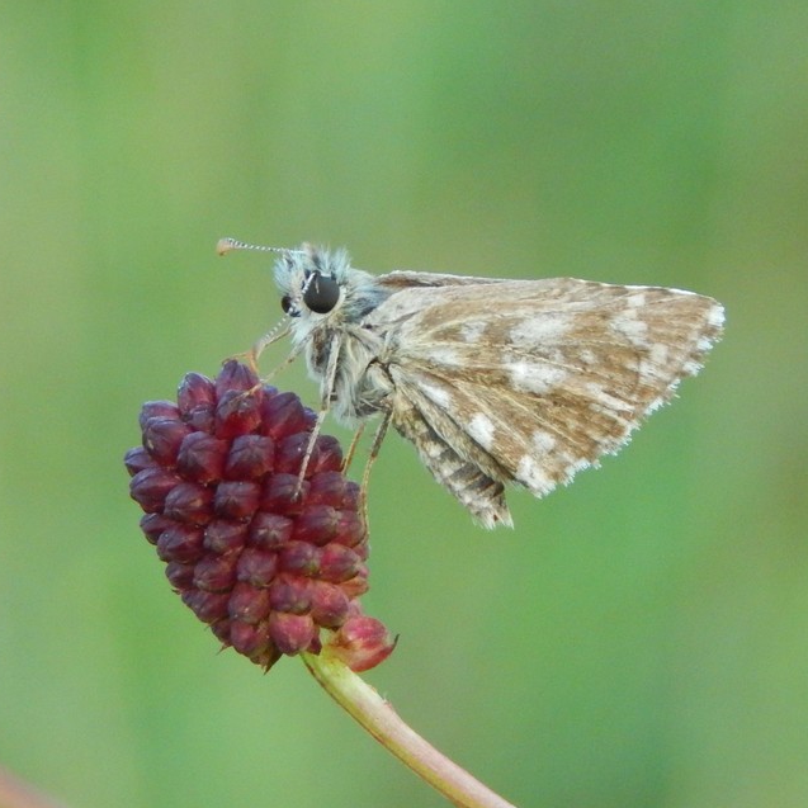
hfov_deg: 7.1
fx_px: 6470
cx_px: 405
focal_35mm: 245
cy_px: 403
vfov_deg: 7.1
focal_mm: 37.1
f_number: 5.4
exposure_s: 1/80
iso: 400
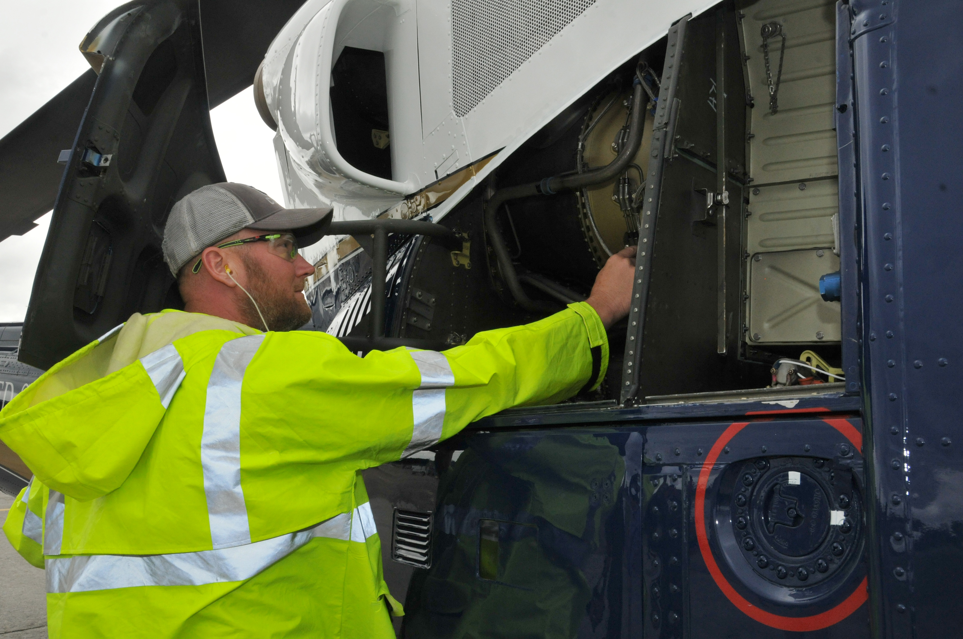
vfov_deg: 39.9
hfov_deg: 57.3
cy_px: 320
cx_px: 482
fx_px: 882
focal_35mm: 33
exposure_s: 1/320
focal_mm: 22
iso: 800
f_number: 16
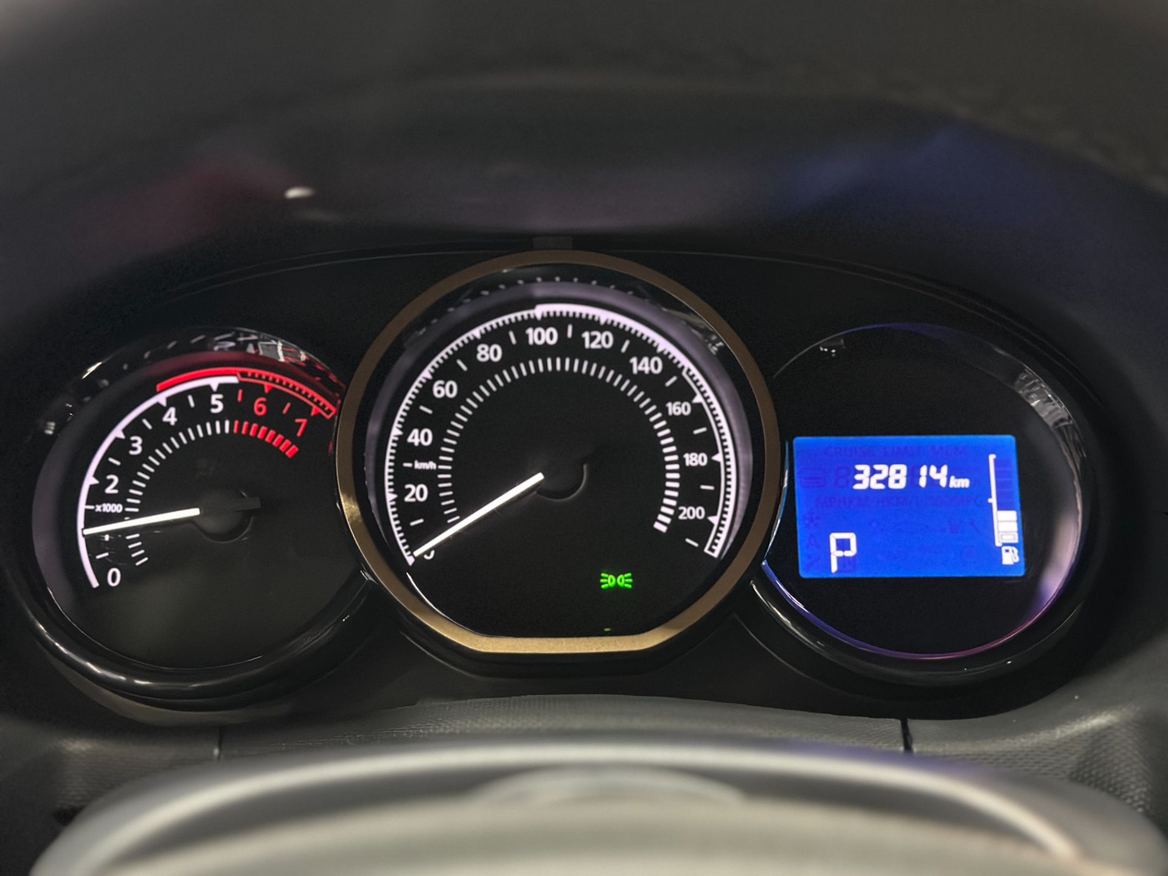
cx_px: 584
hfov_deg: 39.7
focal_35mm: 48
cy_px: 438
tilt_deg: -18.0
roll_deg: -0.5
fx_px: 1620
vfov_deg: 30.3
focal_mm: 6.86
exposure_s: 1/30
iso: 1000
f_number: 1.78
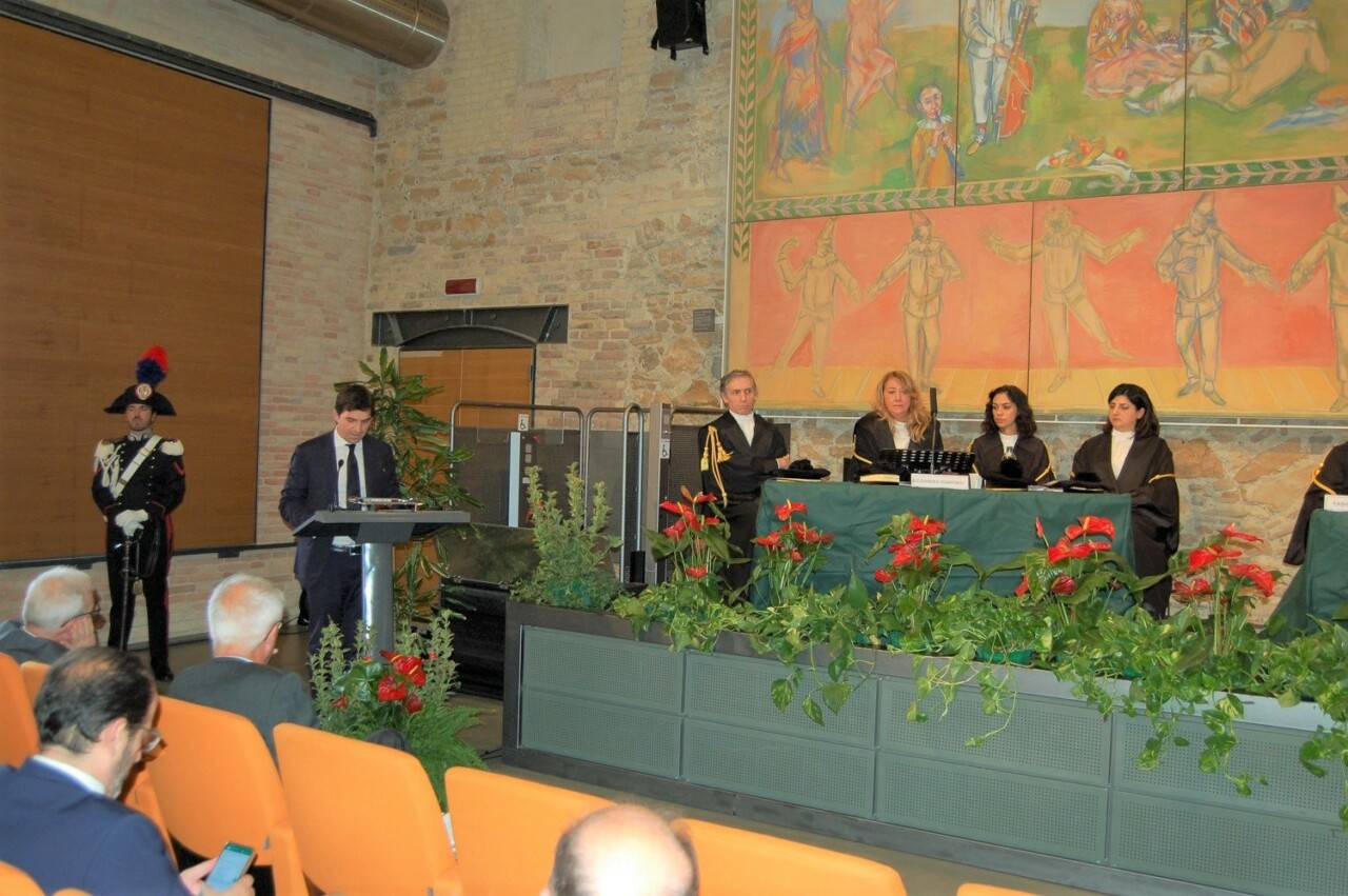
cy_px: 448
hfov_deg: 62.0
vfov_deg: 43.5
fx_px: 1122
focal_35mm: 30
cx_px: 674
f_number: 3.8
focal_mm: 20
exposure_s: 1/60
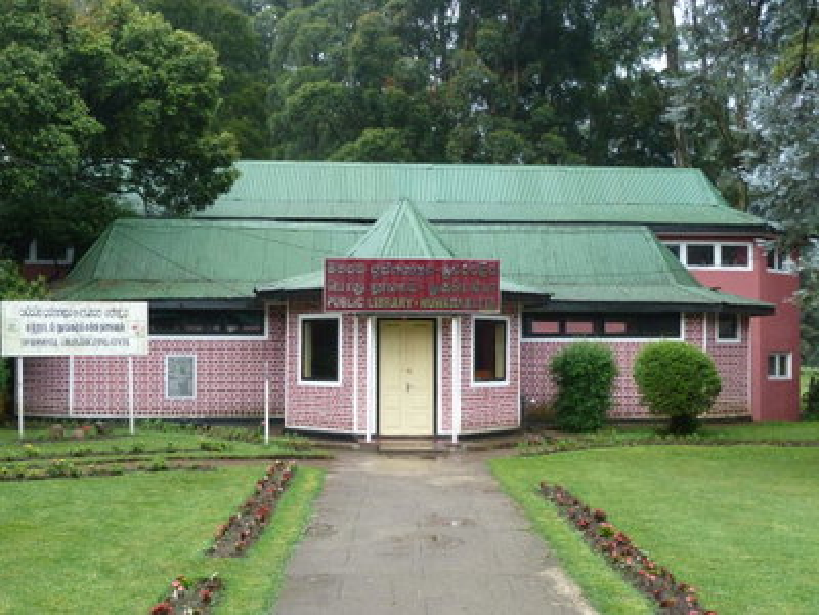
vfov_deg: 30.3
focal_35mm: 48
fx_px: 1136
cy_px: 308
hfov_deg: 39.7
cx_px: 410
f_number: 3.8
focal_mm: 7.9
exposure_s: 1/15
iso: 400
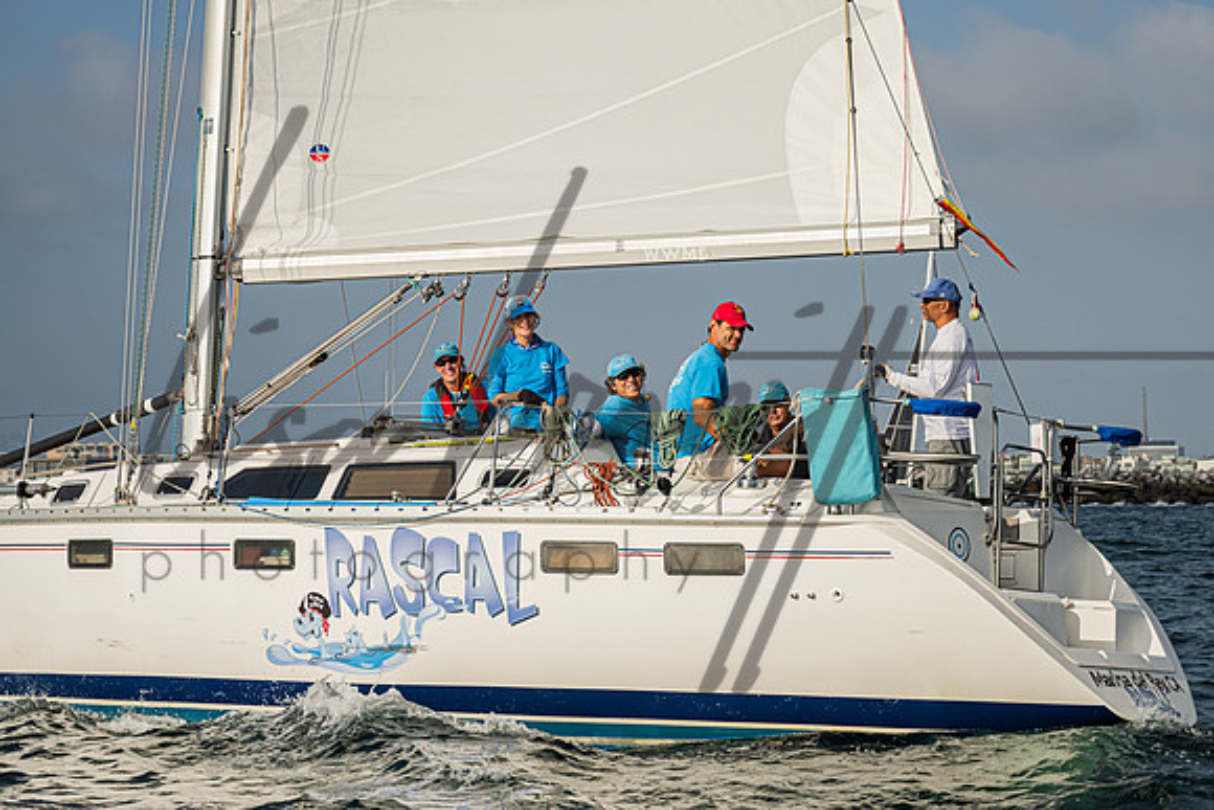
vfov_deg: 14.3
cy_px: 308
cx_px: 667
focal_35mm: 96
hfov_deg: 21.3
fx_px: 3231
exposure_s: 1/5000
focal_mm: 70
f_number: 4
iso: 200
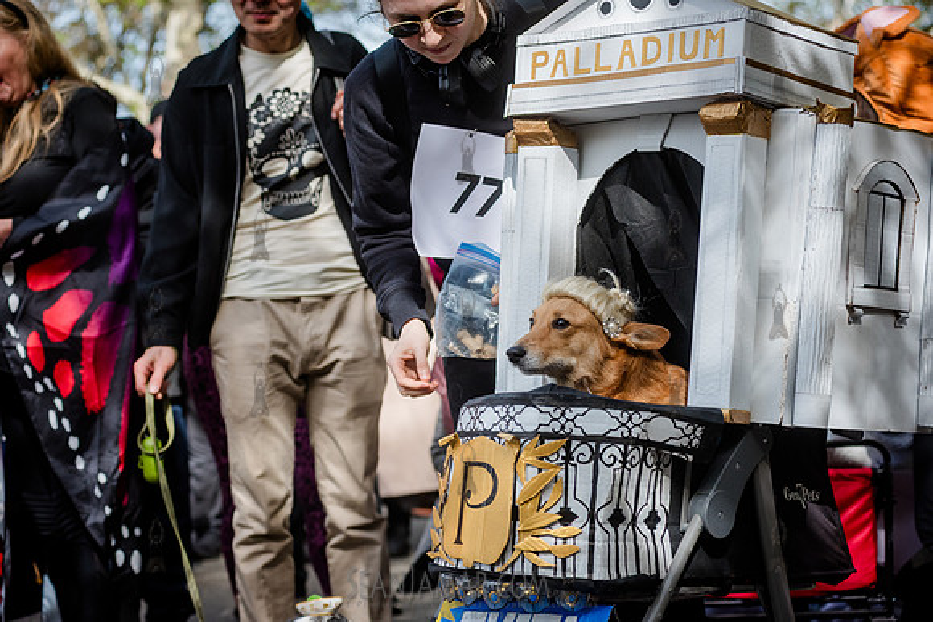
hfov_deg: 25.4
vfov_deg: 17.1
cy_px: 311
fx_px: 2074
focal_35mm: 80
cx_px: 466
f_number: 5
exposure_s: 1/2000
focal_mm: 80
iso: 1000
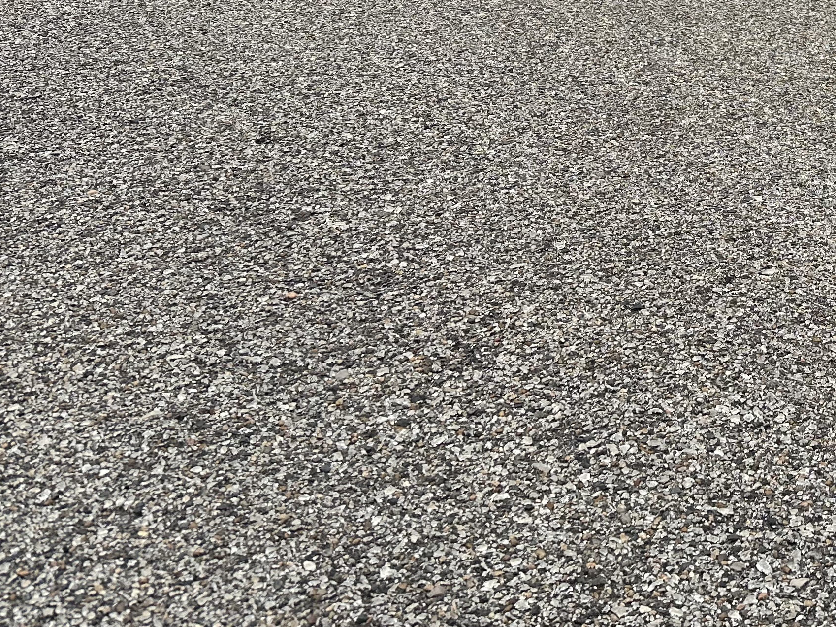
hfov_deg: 31.6
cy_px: -76
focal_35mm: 57
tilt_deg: -9.4
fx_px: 1376
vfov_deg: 23.9
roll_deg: -1.0
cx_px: 805
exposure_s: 1/4545
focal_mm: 6.86
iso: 80
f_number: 1.78
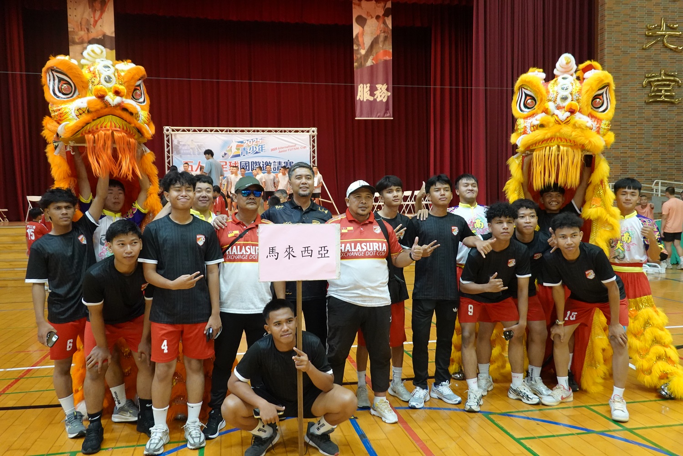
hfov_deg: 61.9
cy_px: 228
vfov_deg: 43.6
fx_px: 569
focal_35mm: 30
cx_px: 342
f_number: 3.2
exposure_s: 1/125
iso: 2000
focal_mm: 11.29
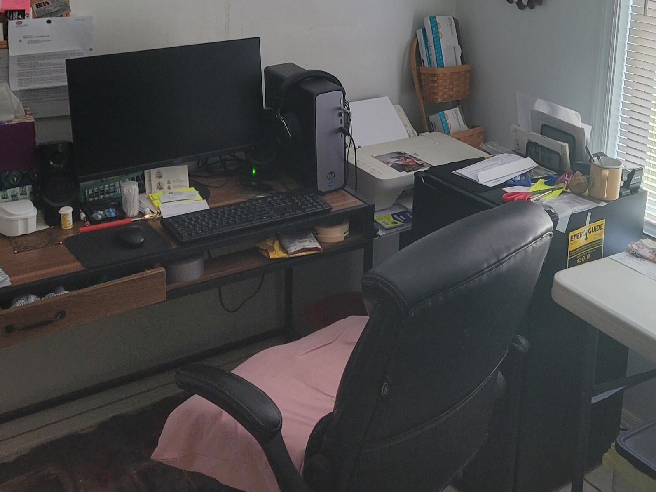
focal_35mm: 49
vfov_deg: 28.8
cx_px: 394
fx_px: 929
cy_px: 78
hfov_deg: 38.7
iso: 200
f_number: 1.8
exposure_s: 1/120
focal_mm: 5.4
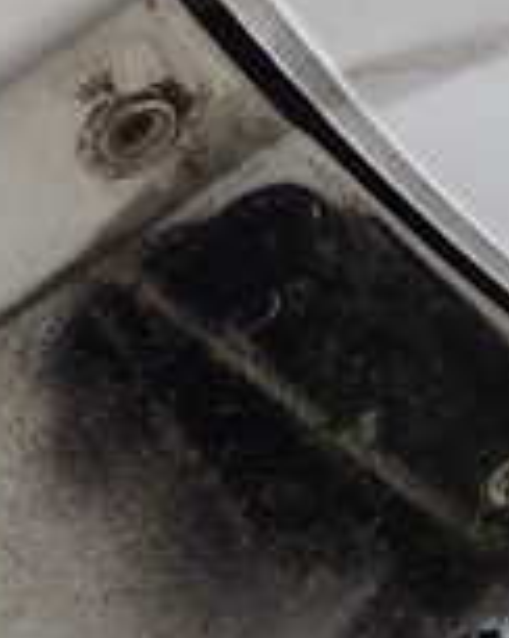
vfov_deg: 16.6
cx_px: -342
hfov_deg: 12.5
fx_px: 2170
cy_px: 154
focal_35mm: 115
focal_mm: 5.4
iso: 160
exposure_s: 1/125
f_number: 2.3
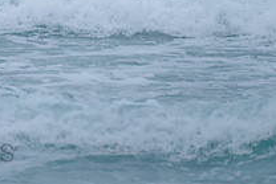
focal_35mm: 1708
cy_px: -127
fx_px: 13103
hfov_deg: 1.2
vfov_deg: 0.8
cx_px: -88
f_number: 5.6
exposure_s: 1/1250
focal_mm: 500
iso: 500
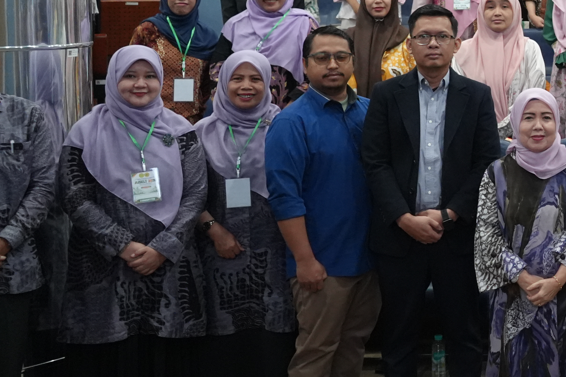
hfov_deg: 21.5
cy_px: 30
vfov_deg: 16.4
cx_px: 804
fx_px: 1289
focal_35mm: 82
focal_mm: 28
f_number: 4
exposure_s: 1/160
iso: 5000
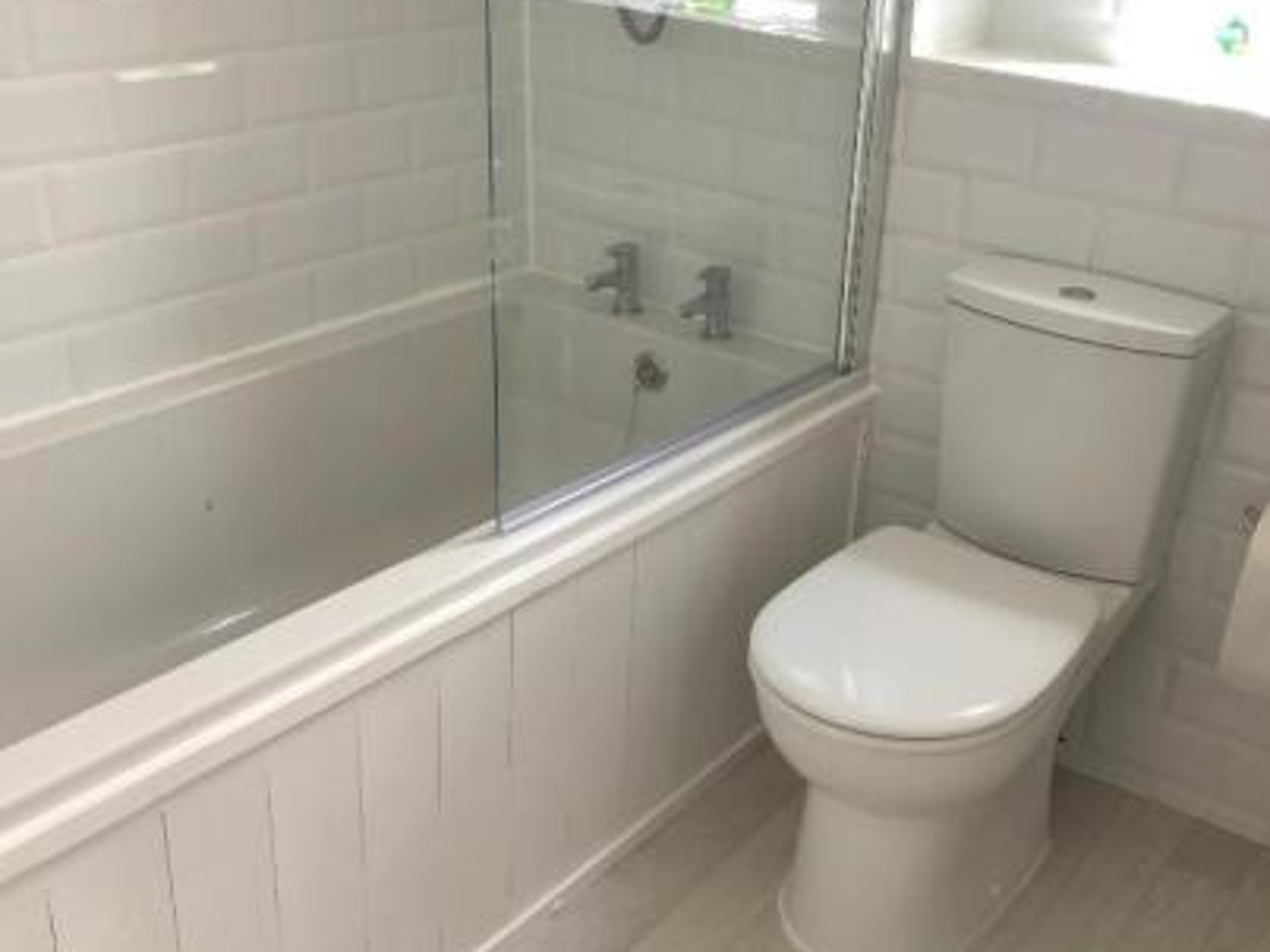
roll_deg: -4.3
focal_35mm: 42
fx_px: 1540
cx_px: 767
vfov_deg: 34.3
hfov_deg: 44.6
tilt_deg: -25.5
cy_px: 519
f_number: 1.8
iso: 50
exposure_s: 1/17
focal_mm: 3.99
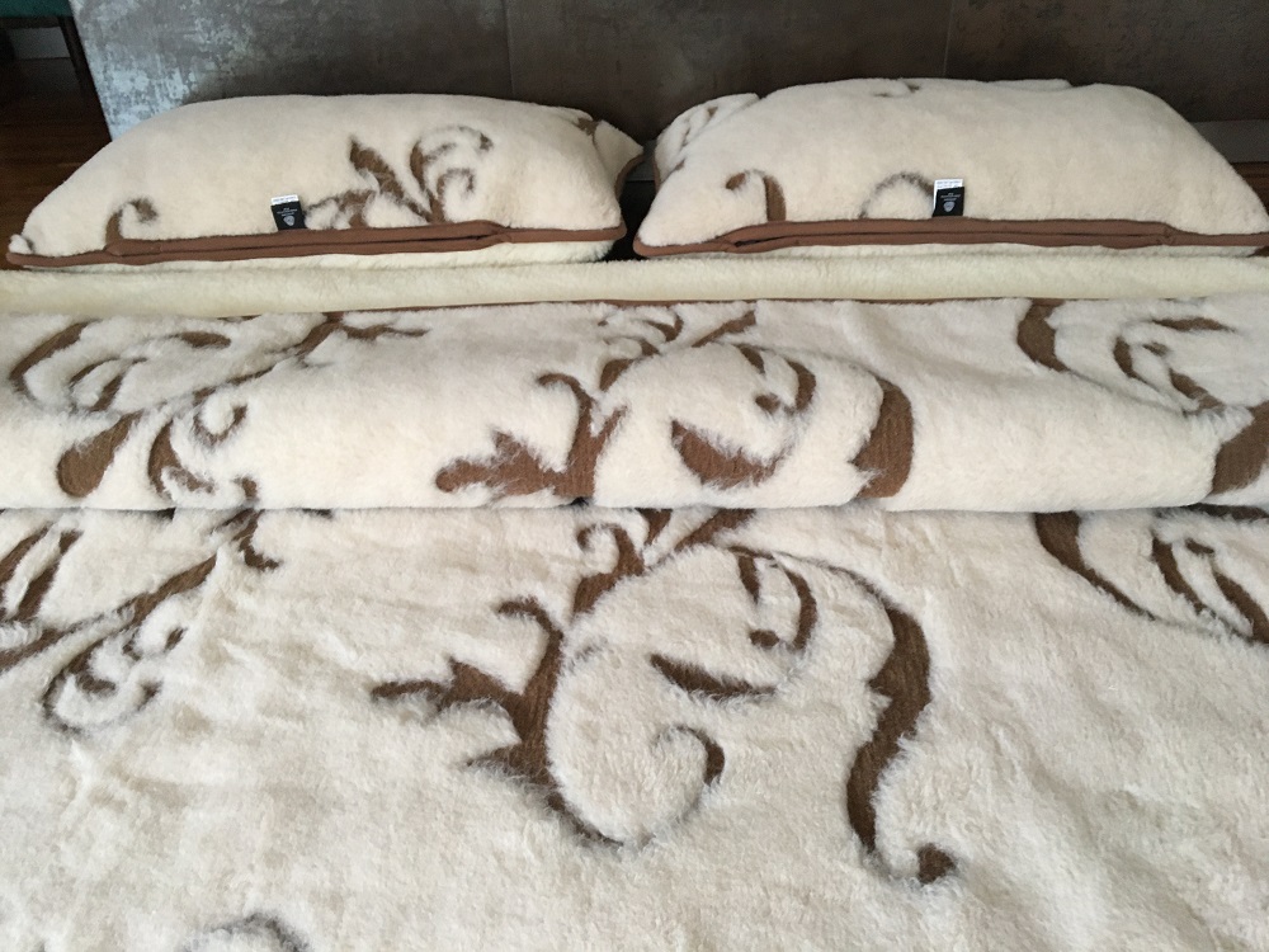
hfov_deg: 61.7
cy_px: 476
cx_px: 634
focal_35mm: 29
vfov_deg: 48.2
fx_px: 1063
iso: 160
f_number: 2.2
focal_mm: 4.15
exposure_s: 1/33
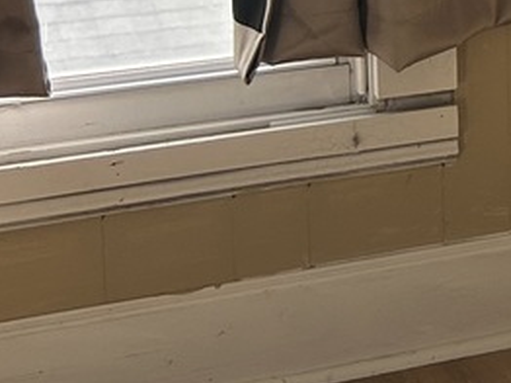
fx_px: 2109
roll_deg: -1.0
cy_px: -203
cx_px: 1264
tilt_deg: -8.8
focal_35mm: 143
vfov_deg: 10.0
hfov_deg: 11.3
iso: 50
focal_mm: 5.7
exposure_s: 1/300
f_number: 1.5
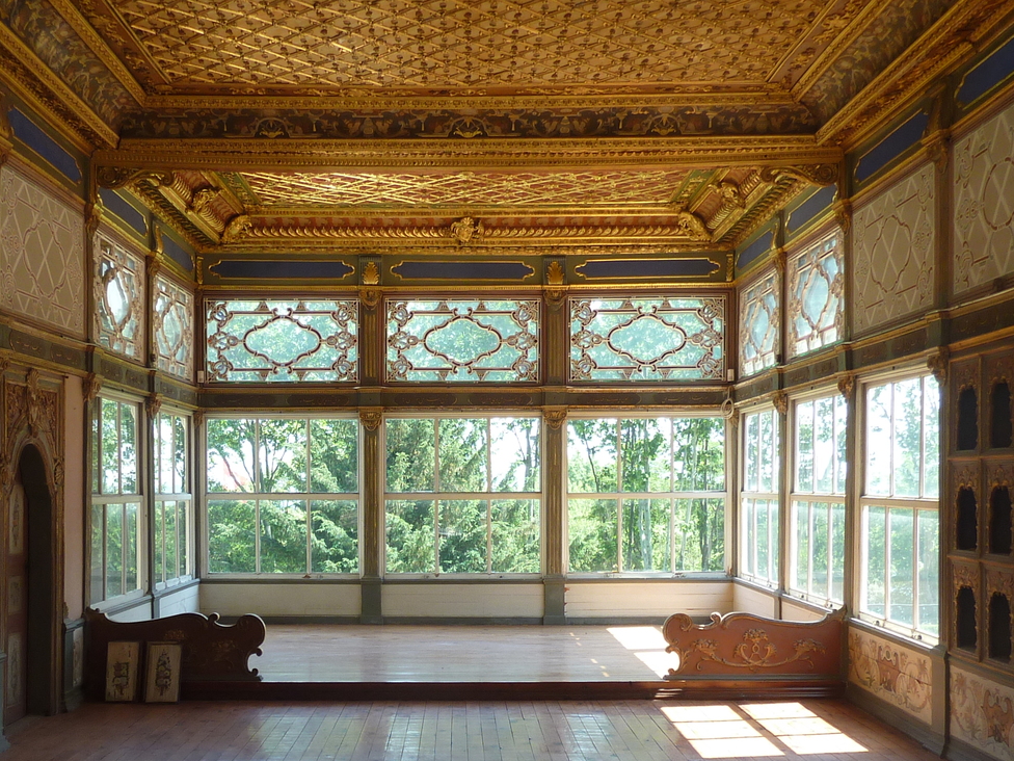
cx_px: 436
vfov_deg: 34.7
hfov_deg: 45.7
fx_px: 1201
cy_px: 533
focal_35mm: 41
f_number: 3.3
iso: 80
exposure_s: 1/60
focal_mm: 4.1
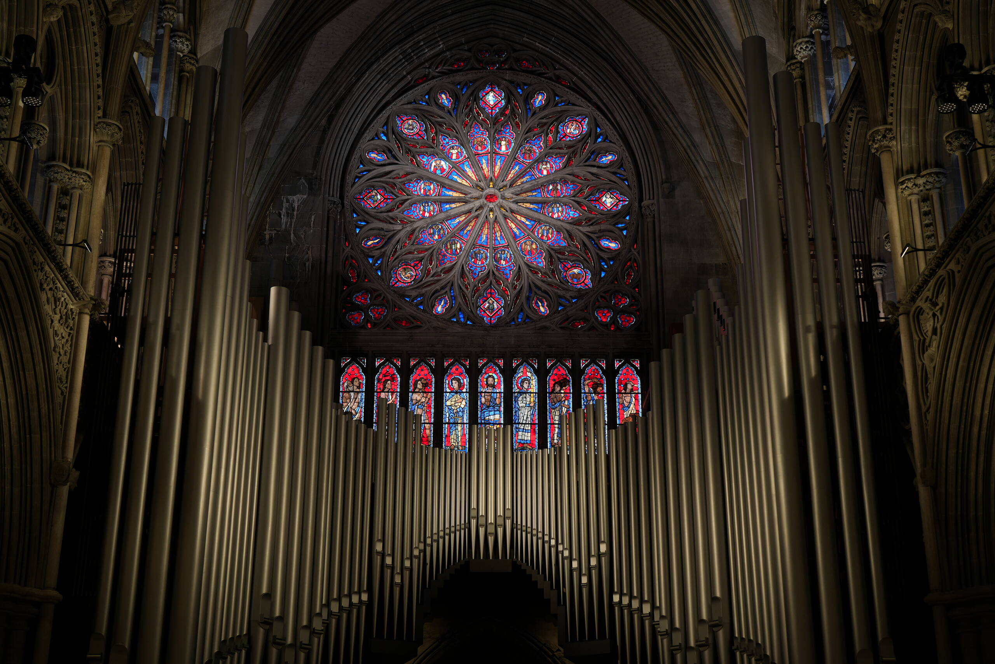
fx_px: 1382
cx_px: 498
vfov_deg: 27.0
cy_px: 332
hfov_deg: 39.6
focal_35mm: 50
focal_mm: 50
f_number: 2.5
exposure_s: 1/40
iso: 100
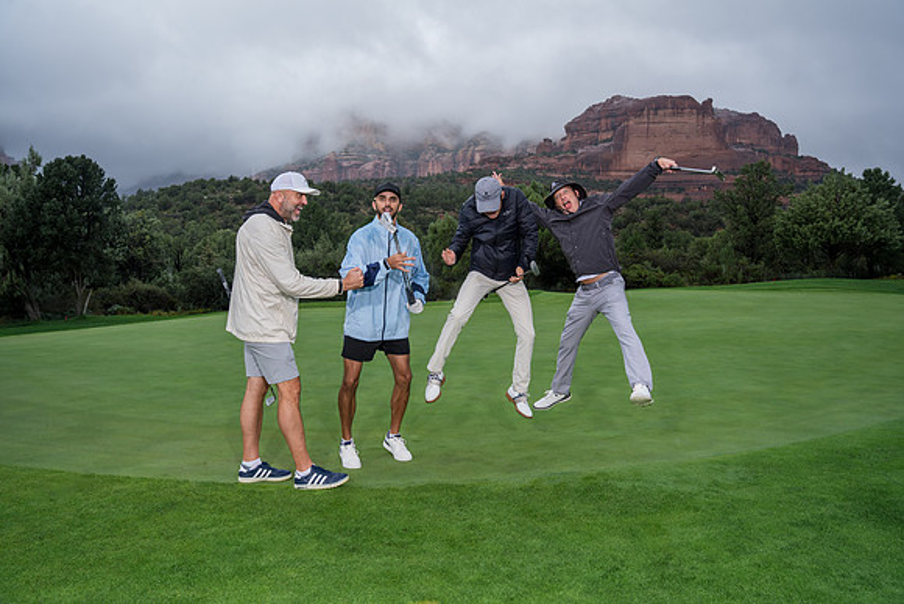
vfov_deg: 52.4
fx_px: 613
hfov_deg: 72.8
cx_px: 456
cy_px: 302
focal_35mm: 24
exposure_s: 1/400
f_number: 5
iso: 320
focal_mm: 24
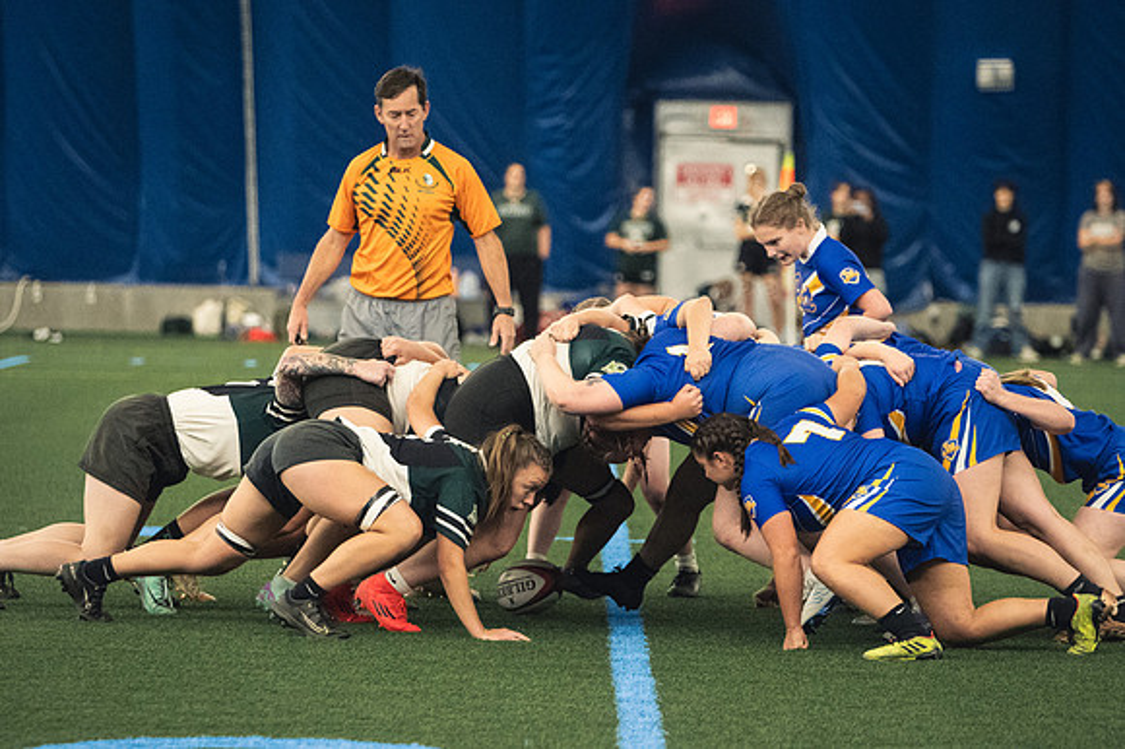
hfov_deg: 8.9
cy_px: 374
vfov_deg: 5.9
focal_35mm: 232
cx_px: 562
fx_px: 7232
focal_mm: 150
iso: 9000
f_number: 2.8
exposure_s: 1/500
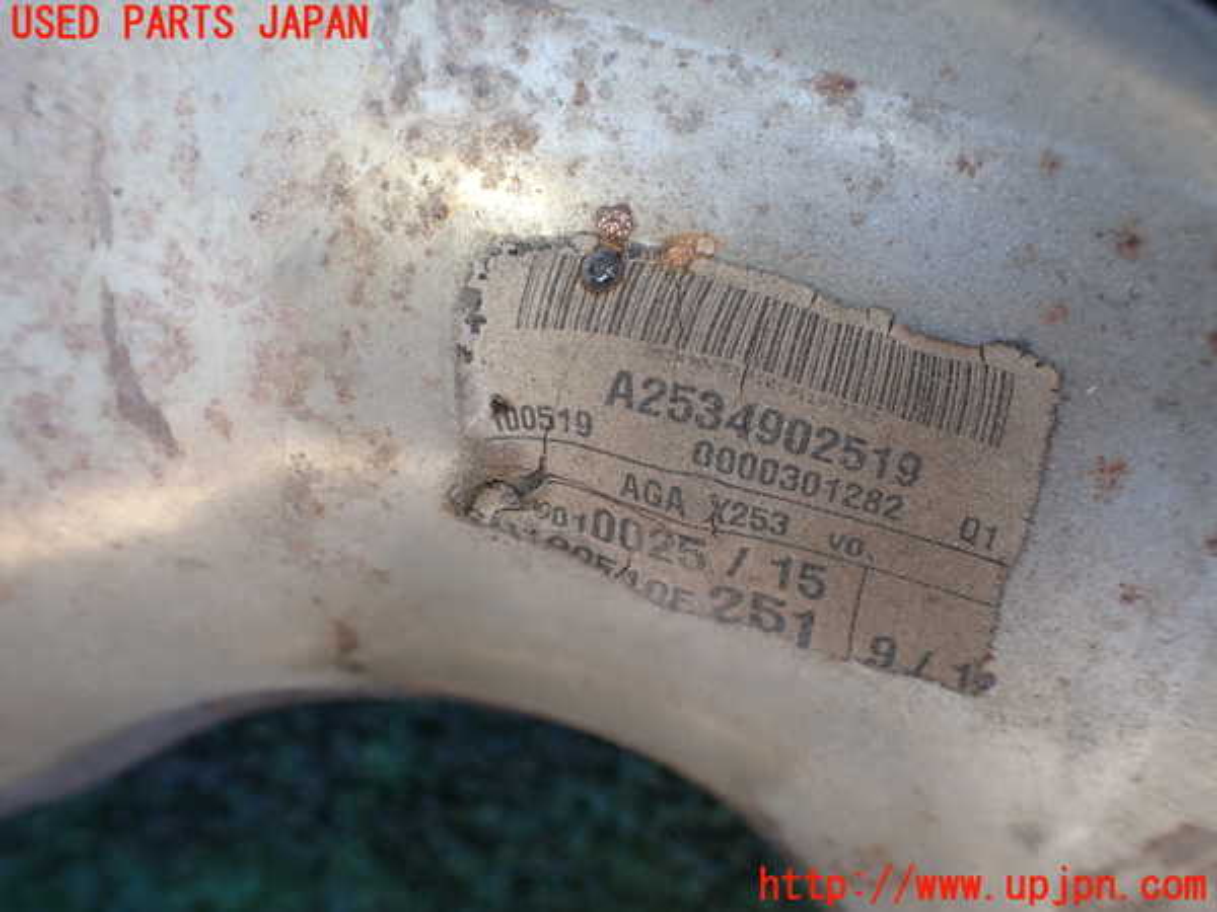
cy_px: 456
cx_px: 608
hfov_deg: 60.0
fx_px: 1055
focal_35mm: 30
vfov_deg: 46.8
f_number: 2.3
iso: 100
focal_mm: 5.4
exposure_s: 1/160
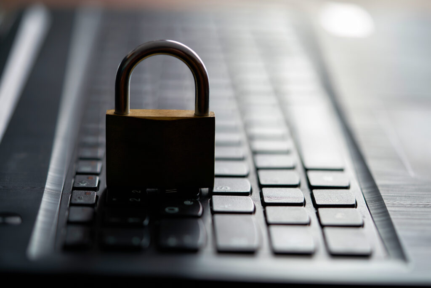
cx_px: 216
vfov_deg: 15.2
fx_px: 1078
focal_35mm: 90
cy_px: 144
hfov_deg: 22.6
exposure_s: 1/6
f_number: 2.8
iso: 50
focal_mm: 90
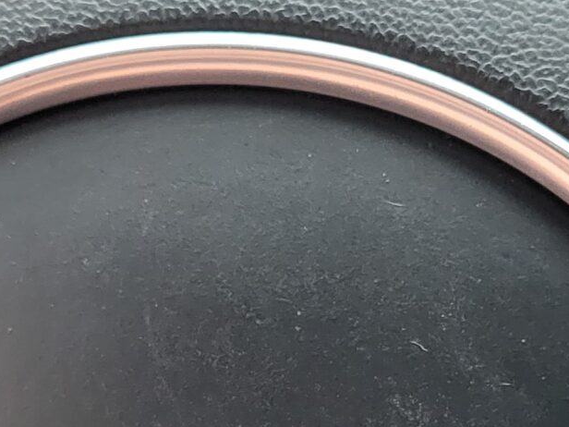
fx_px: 1775
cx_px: 307
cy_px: 413
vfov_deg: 13.5
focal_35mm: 108
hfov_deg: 18.2
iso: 800
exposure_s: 1/50
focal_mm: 5.4
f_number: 1.8
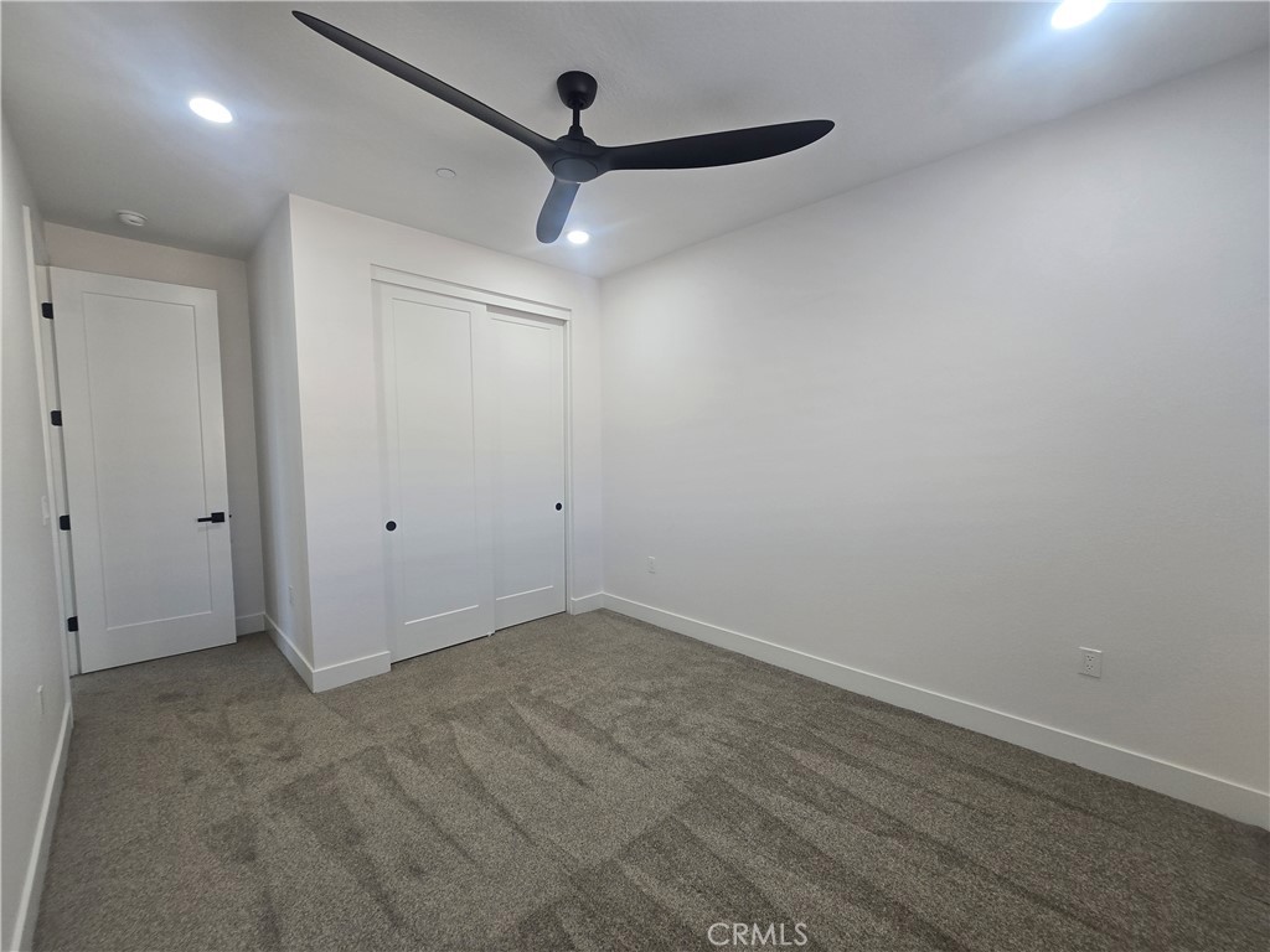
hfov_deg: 106.2
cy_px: 476
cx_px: 635
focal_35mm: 13
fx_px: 477
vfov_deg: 89.9
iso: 64
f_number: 2.2
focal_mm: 2.2
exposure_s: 1/60
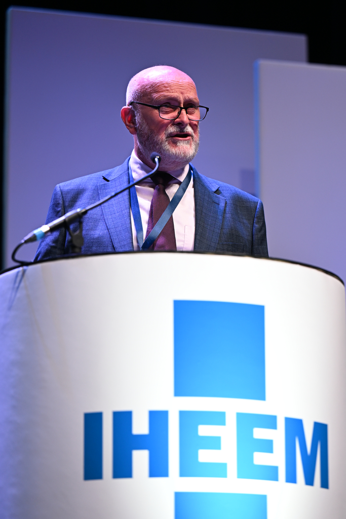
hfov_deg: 11.0
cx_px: 173
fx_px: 1801
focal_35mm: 125
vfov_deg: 16.4
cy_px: 260
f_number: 2.8
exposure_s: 1/200
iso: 400
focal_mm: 125
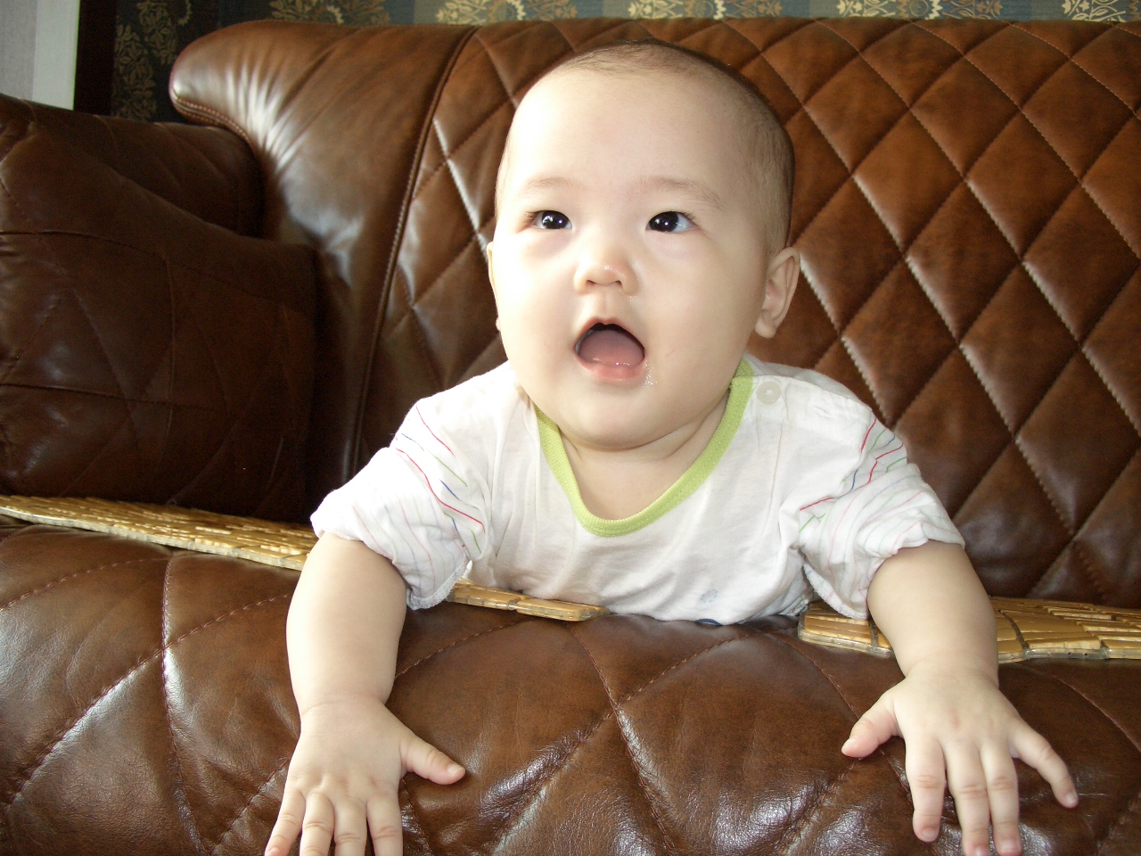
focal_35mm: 33
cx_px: 570
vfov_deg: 42.9
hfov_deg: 55.4
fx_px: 1088
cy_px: 428
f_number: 2.8
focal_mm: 7.1
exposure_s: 1/60
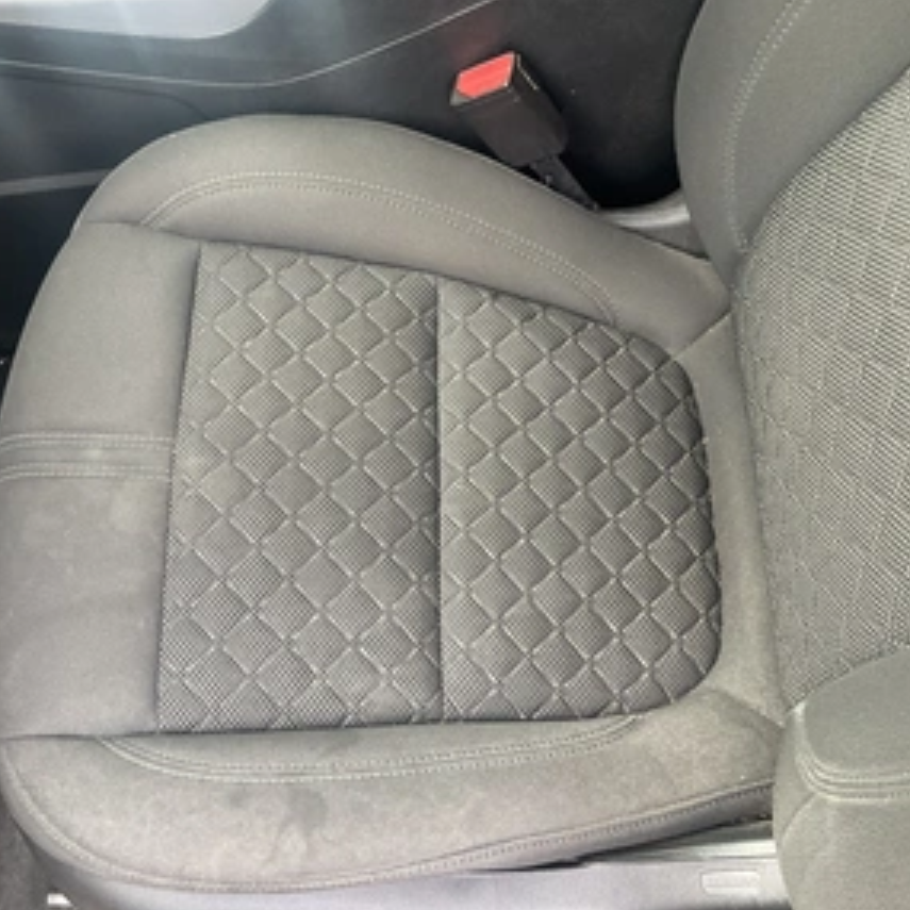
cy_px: 473
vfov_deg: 46.0
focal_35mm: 36
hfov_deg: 45.8
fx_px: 1071
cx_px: 358
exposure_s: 1/95
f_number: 1.8
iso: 64
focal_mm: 3
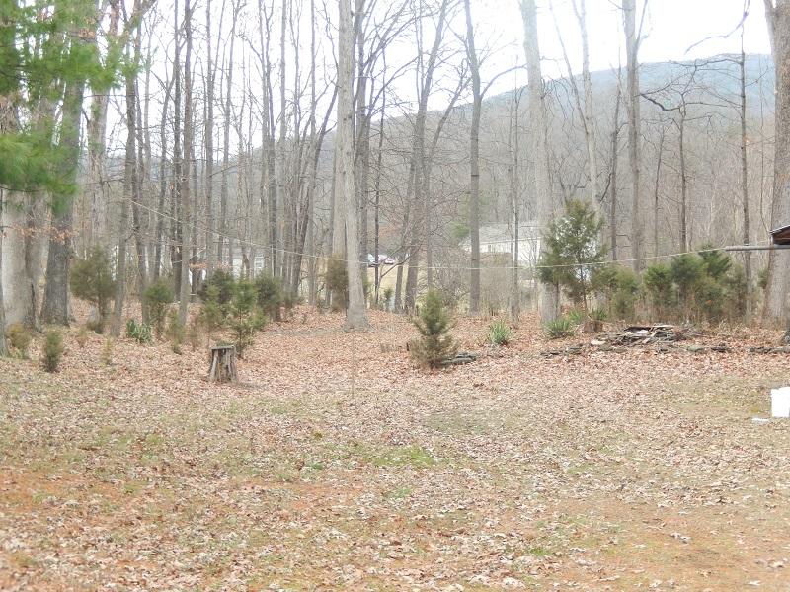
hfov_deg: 33.2
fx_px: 1324
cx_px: 395
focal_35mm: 58
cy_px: 296
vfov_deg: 25.2
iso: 125
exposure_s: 1/30
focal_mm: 10.4
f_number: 4.6
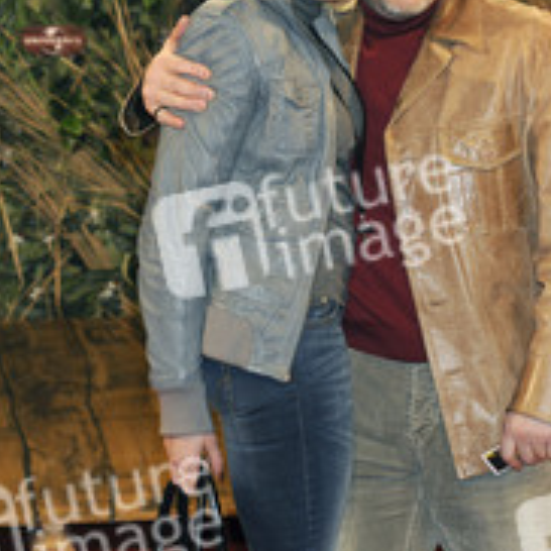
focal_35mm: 131
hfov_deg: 13.3
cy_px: 378
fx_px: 2359
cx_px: 397
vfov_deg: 13.3
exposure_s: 1/160
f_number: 5.6
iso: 640
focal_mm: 70
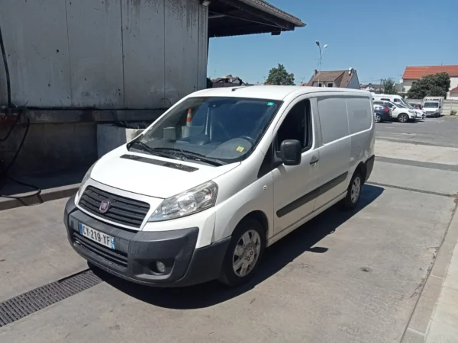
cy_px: 172
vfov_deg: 49.7
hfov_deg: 63.4
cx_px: 229
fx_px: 370
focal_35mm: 28
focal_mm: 3.46
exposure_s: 1/1799
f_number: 2.2
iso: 100
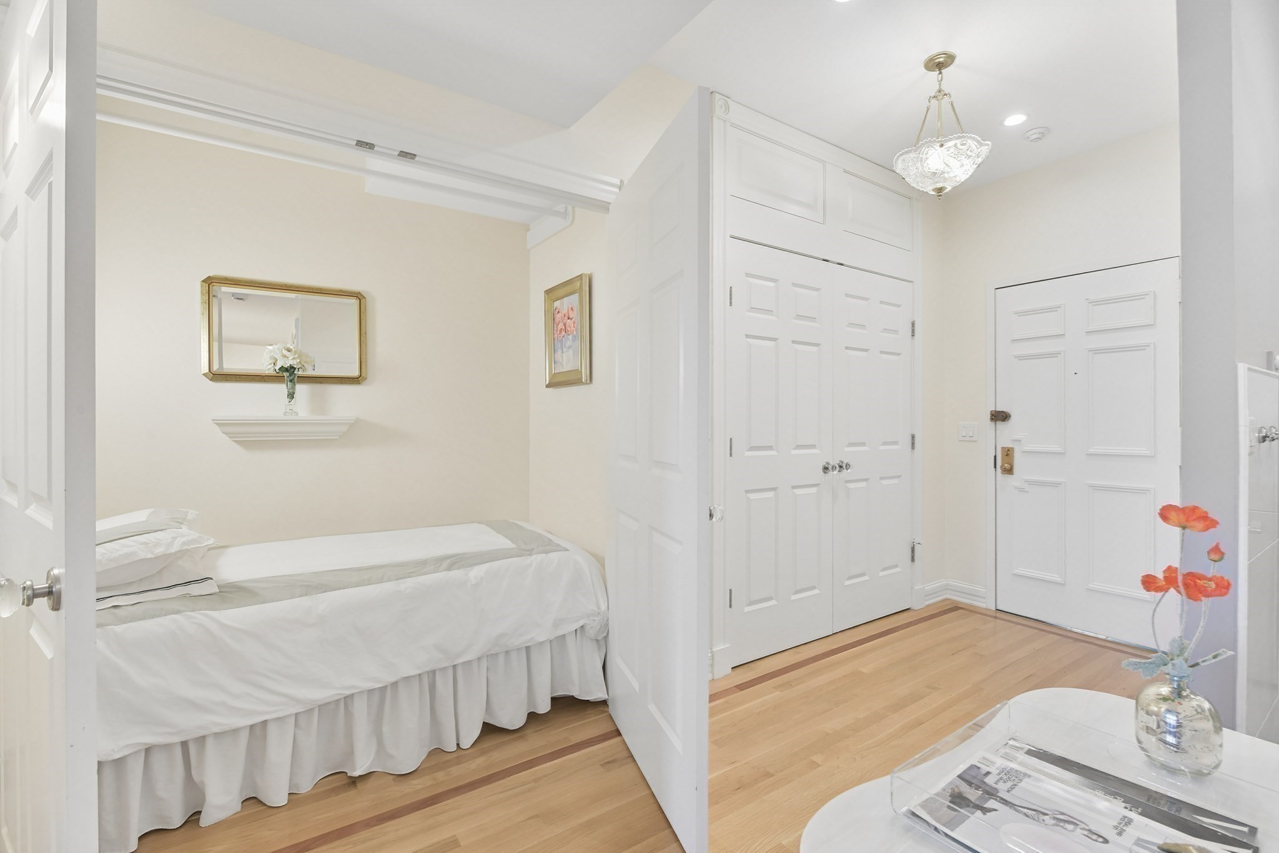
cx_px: 640
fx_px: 568
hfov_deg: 96.7
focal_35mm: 16
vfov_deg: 73.7
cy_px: 426
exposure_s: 1/20
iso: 640
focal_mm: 16
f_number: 9
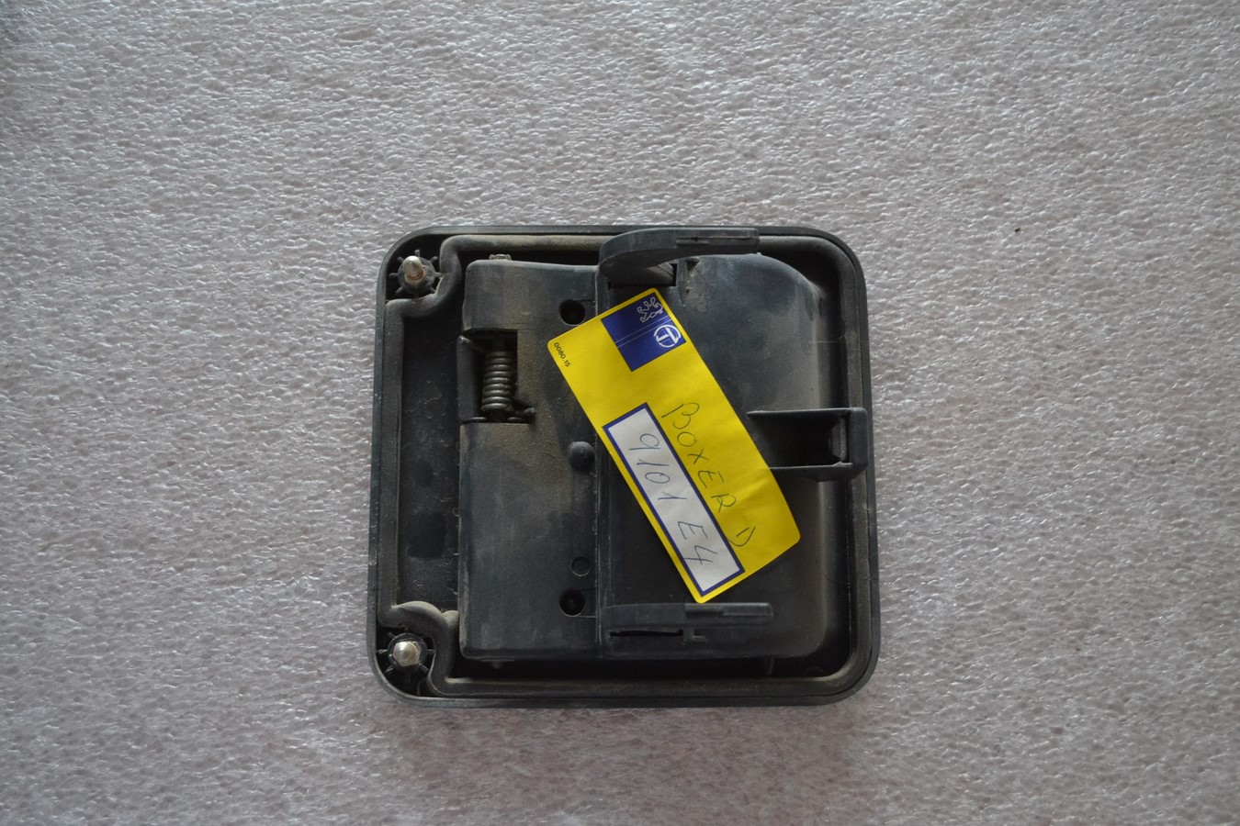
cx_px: 620
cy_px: 413
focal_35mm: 39
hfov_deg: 49.6
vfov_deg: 34.2
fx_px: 1343
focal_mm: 26
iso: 1250
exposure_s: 1/60
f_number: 4.2
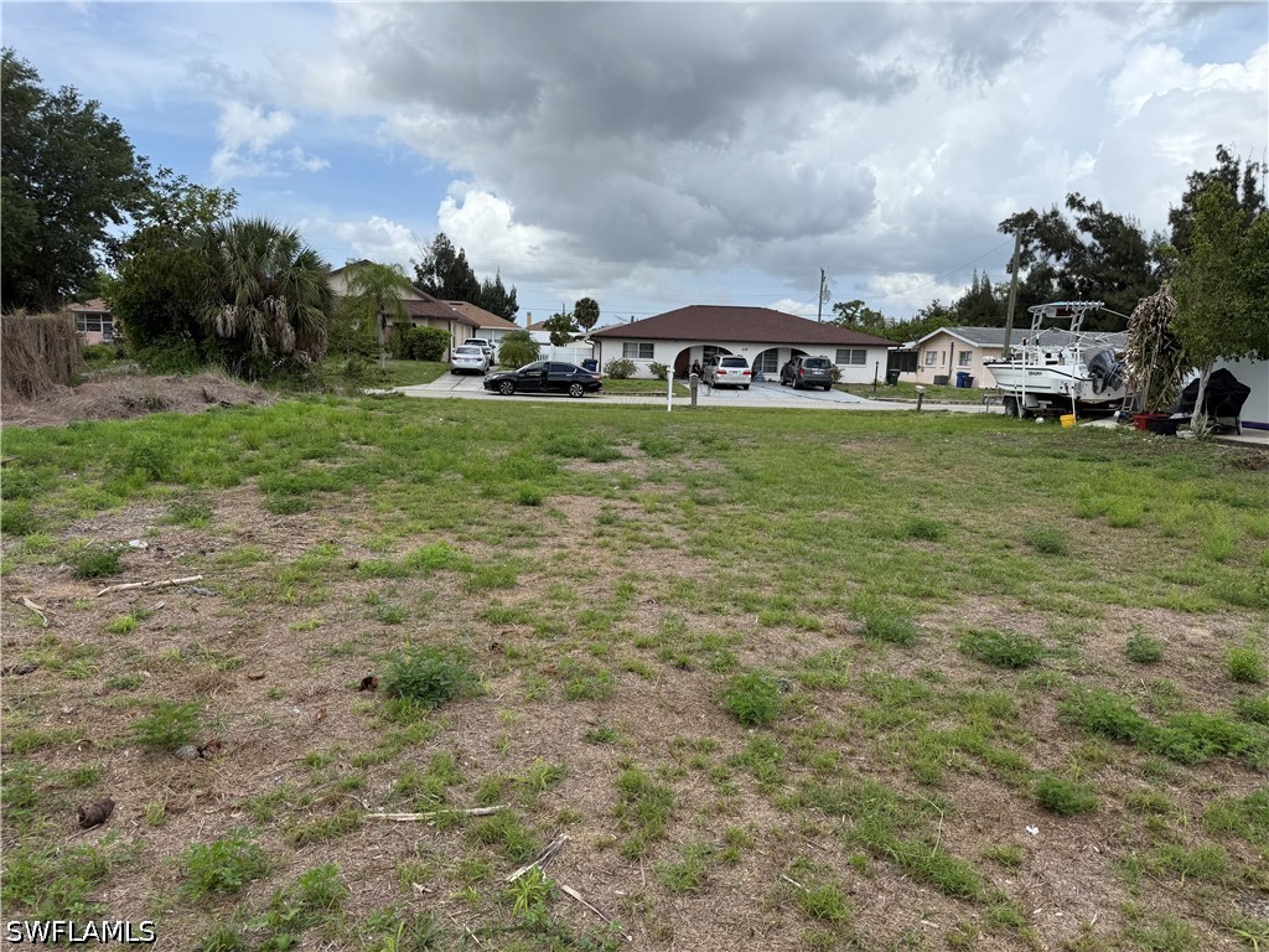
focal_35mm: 24
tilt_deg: -6.0
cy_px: 476
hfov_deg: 71.6
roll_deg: -2.0
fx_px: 880
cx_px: 634
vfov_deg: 56.8
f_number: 1.78
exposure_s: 1/4405
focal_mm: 6.76
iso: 80
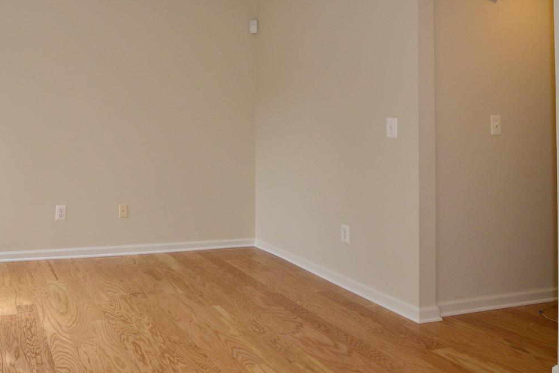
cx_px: 123
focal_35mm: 33
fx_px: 513
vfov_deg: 39.2
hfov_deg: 53.9
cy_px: 104
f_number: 5.6
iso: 1600
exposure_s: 1/160
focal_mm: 16
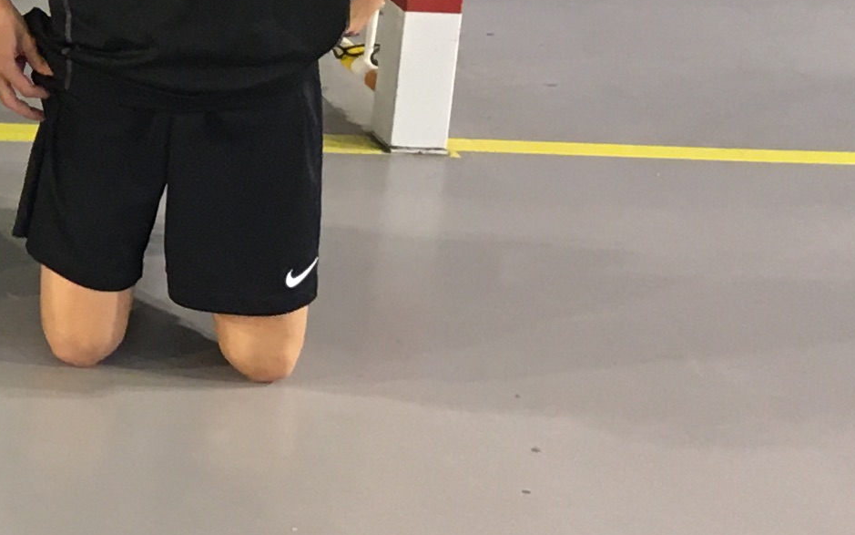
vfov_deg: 9.7
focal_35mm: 132
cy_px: -196
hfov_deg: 13.9
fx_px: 3076
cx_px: -737
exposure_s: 1/33
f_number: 2.2
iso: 125
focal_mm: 4.15
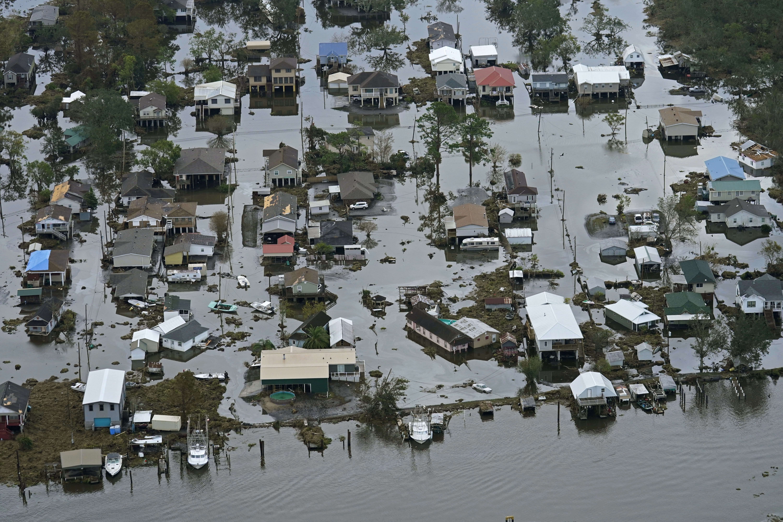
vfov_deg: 11.5
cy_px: 261
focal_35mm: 119
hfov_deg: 17.2
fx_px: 2588
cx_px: 392
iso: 800
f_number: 5.6
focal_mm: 119
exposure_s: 1/2000
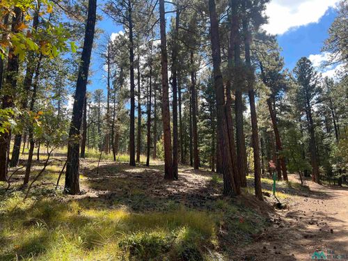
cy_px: 130
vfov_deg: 53.1
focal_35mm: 26
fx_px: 261
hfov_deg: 67.3
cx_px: 174
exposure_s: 1/982
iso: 50
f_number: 1.5
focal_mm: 5.7
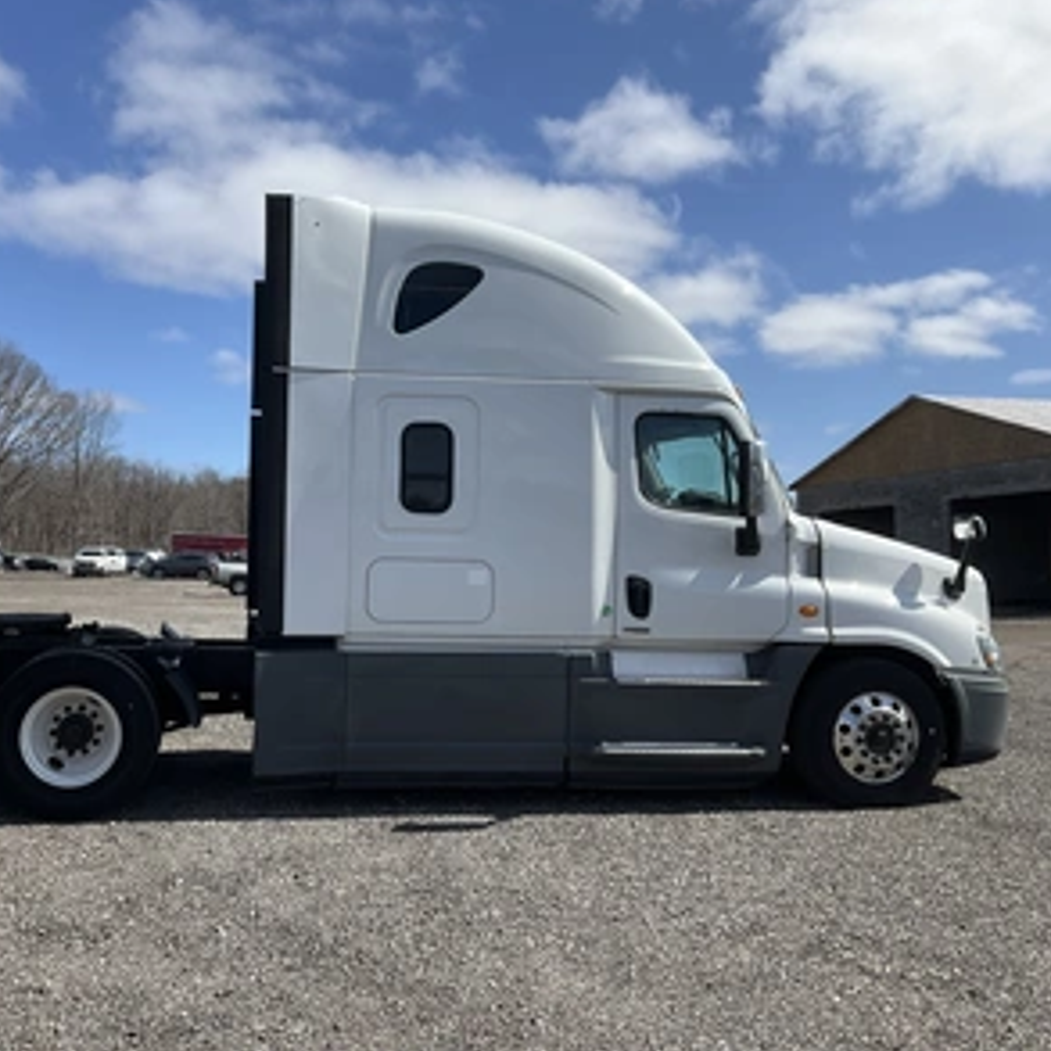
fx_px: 1202
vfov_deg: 47.2
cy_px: 520
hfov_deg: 46.5
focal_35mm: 35
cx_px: 348
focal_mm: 3
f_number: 1.8
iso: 25
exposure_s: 1/1984
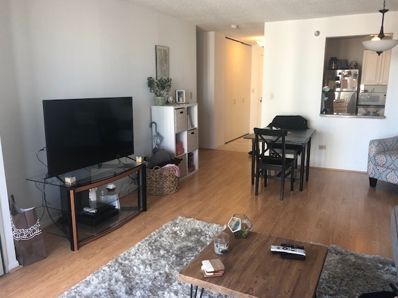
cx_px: 198
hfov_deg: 61.7
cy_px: 147
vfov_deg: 48.2
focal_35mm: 29
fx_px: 333
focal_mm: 4
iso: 25
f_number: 1.8
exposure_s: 1/30
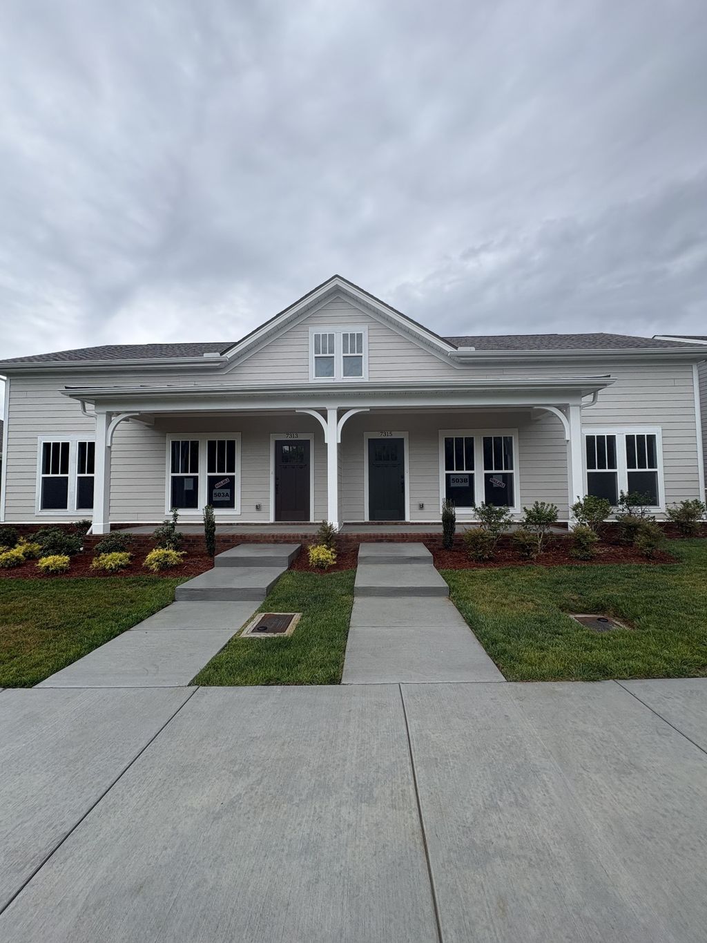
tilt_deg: +3.6
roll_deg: +1.1
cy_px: 472
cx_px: 354
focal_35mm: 14
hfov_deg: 85.7
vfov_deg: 102.1
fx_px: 381
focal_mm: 2.22
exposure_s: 1/804
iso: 40
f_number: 2.2
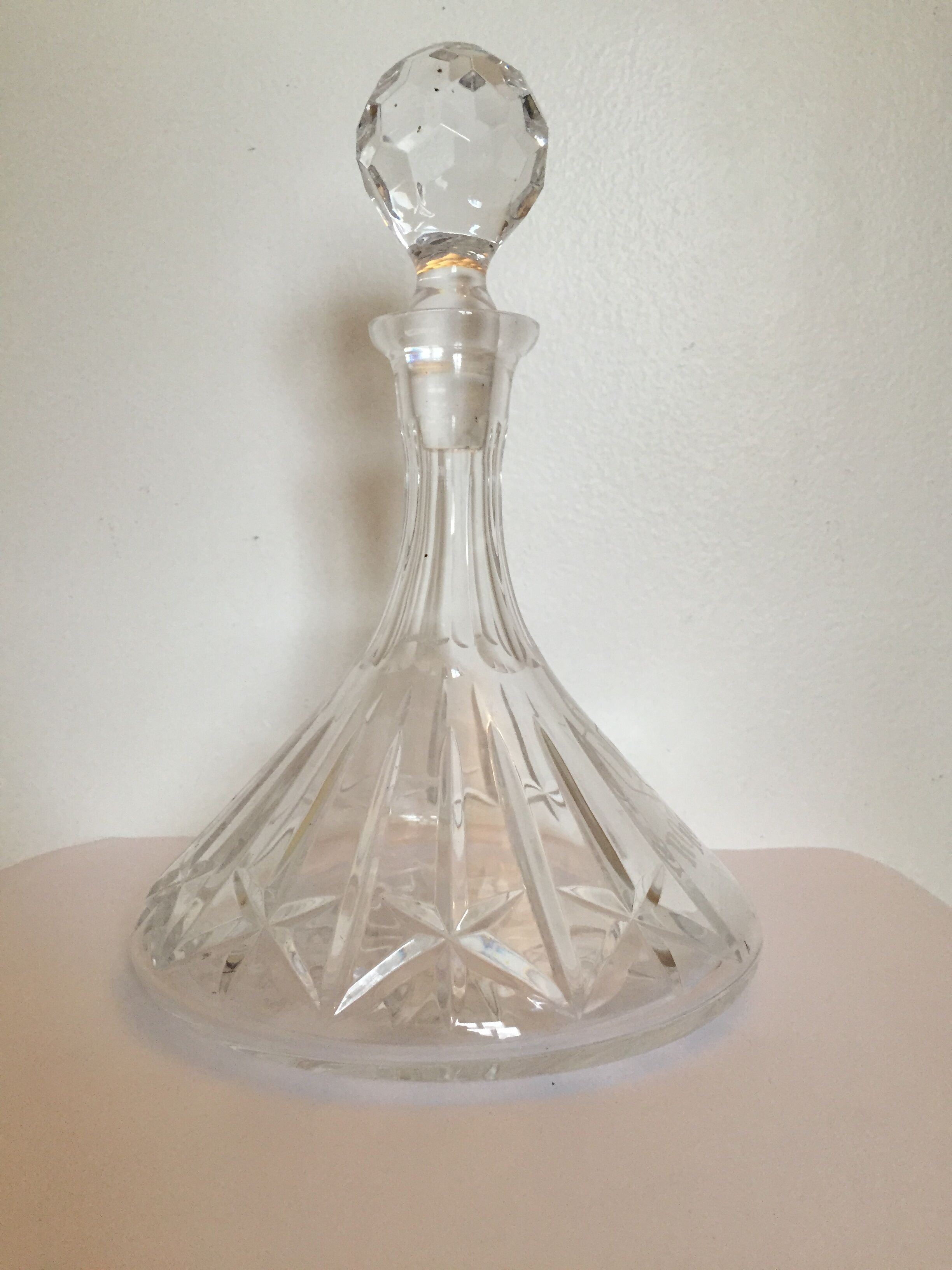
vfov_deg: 61.7
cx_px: 476
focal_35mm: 29
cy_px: 635
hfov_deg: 48.2
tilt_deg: -5.2
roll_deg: +0.2
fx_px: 1063
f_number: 2.2
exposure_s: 1/33
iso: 80
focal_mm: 4.15
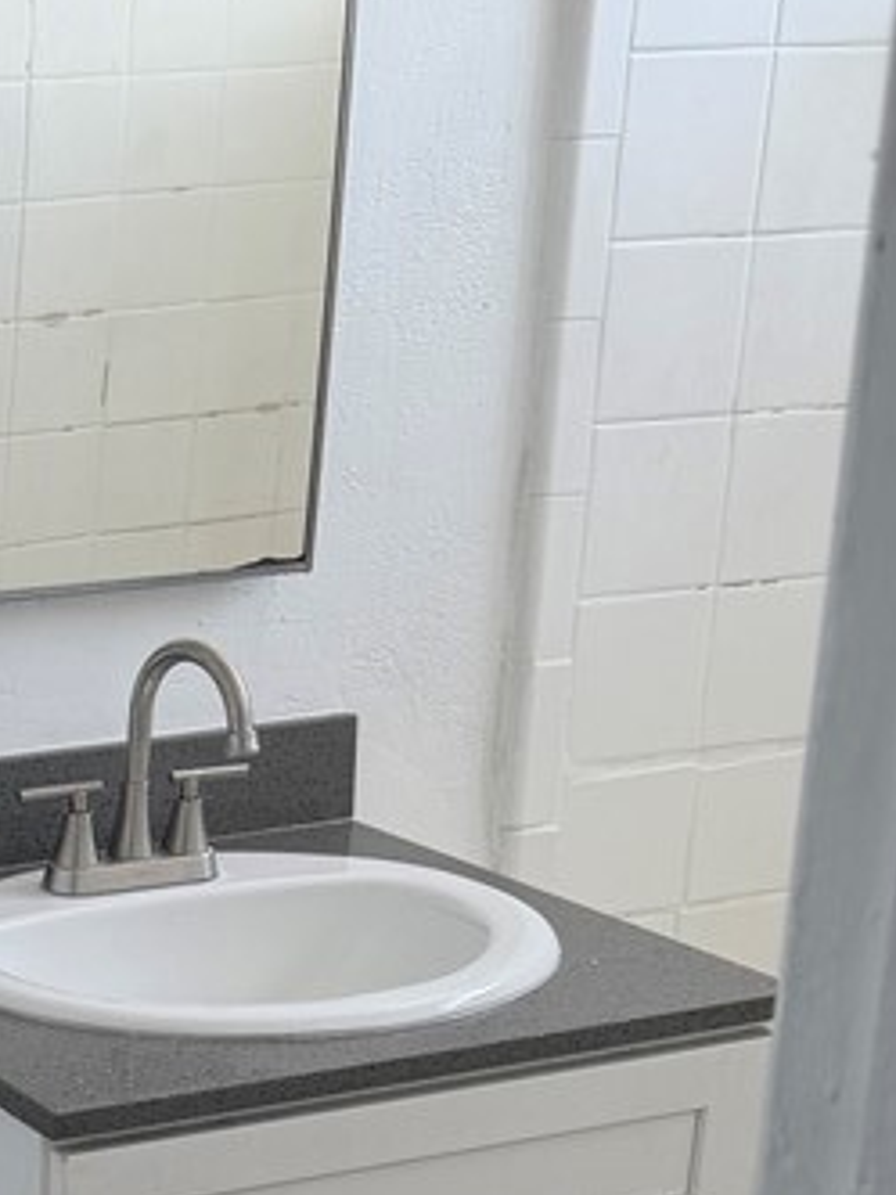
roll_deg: +2.1
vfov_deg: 25.5
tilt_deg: -18.9
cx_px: -464
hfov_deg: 17.7
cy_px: 1069
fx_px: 2554
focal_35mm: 74
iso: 50
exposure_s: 1/121
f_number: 1.78
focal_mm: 6.76
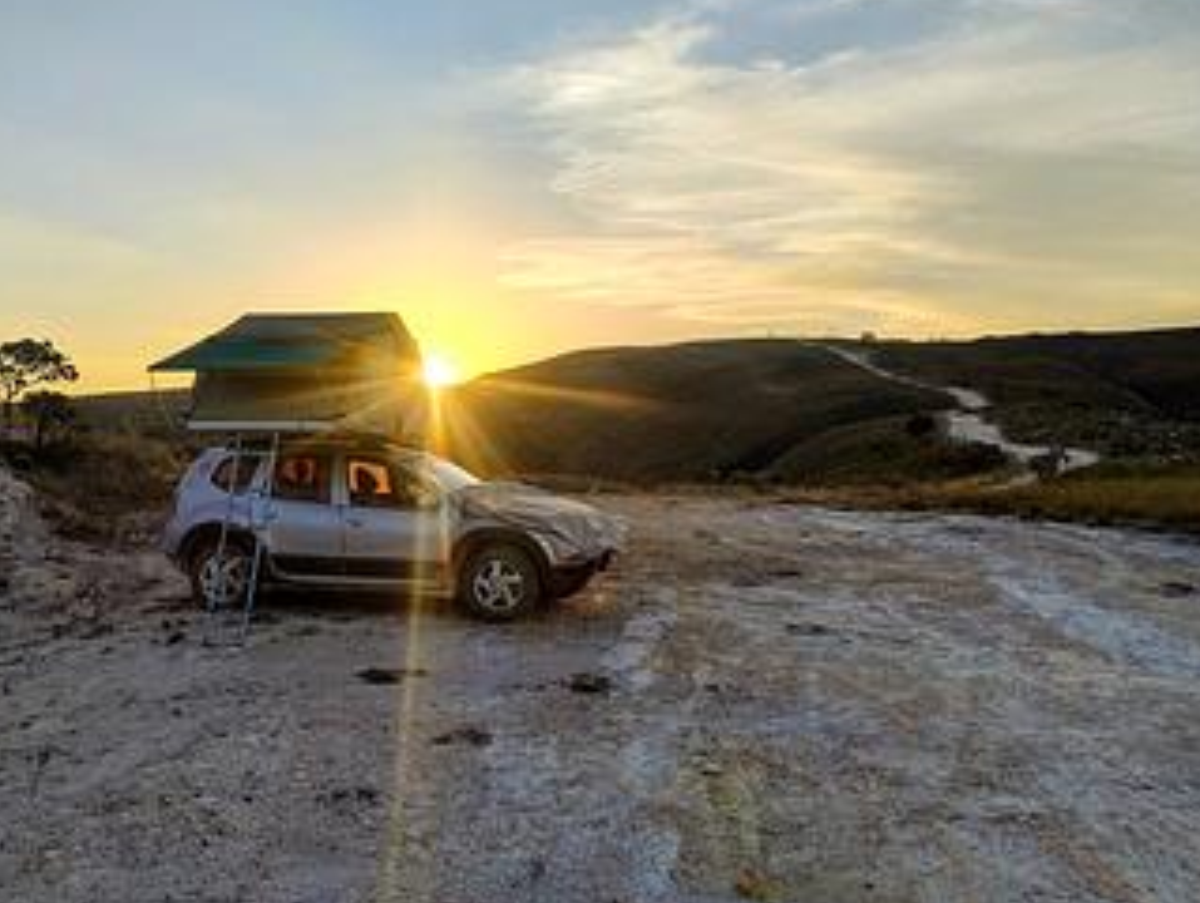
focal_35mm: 32
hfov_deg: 56.5
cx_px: 513
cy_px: 493
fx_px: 1111
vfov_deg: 44.2
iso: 101
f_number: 1.8
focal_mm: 5.56
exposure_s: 1/1122
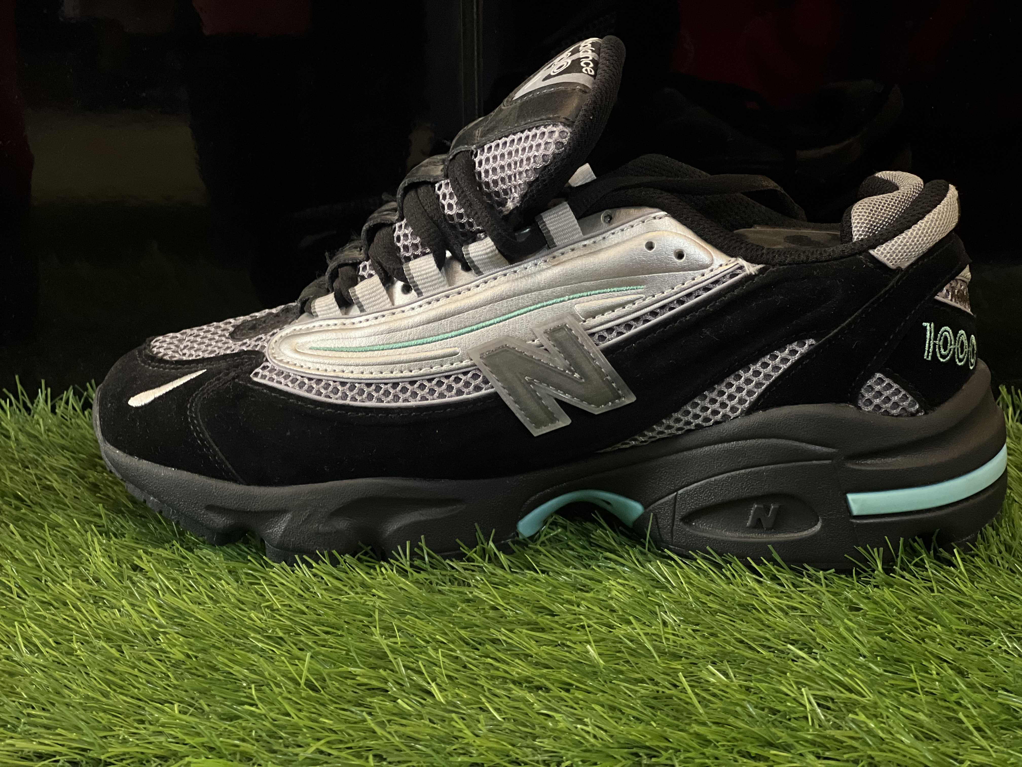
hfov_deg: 25.3
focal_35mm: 77
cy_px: 384
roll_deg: +0.5
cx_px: 511
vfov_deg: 19.1
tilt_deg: -13.7
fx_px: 2273
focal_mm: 9
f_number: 2.8
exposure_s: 1/40
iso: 400
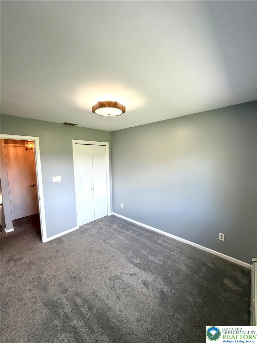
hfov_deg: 85.7
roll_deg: +0.2
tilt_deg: -5.3
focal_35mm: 14
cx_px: 128
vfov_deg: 102.1
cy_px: 172
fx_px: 139
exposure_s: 1/120
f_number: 2.2
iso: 200
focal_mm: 2.22
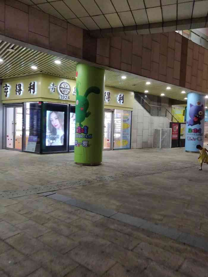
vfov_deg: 69.4
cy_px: 138
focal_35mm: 25
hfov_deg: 54.9
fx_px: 200
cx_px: 104
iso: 500
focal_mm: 4.25
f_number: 1.7
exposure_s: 1/50
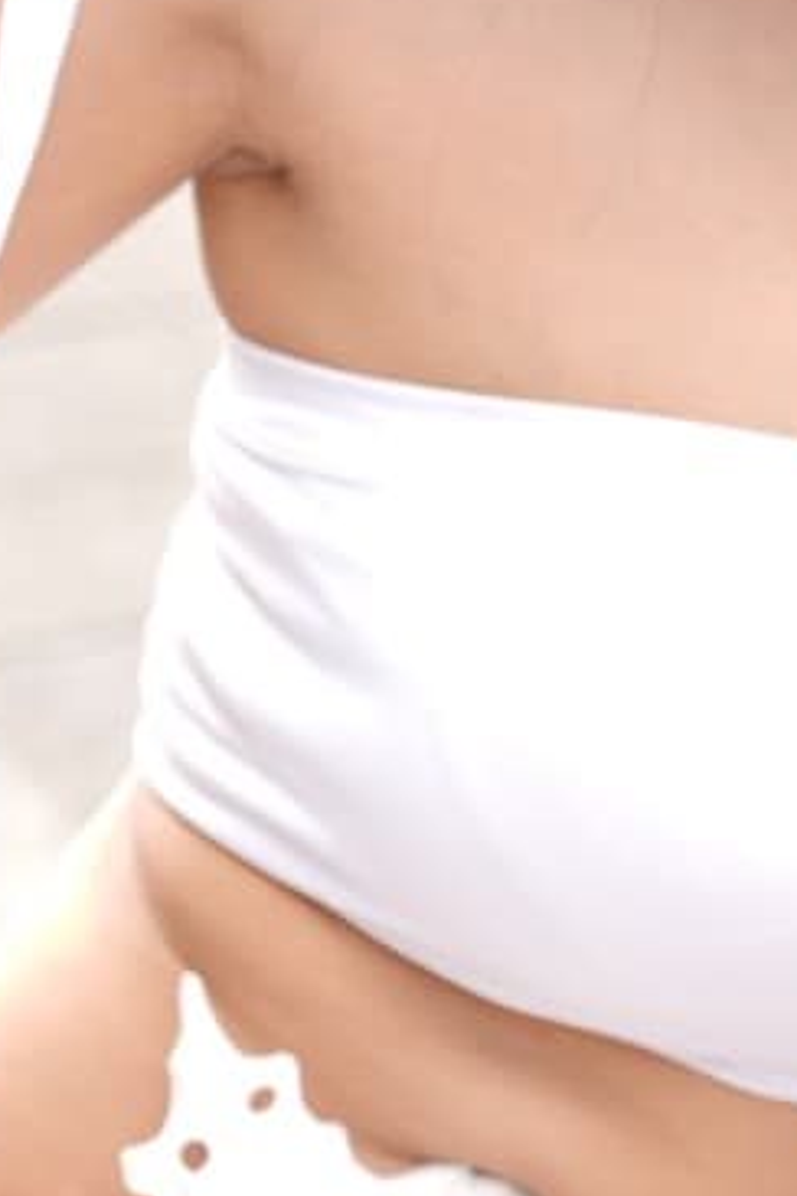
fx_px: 9594
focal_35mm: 289
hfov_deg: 4.7
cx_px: 869
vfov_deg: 7.1
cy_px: 1114
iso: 50
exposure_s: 1/125
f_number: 3.2
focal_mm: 58.8
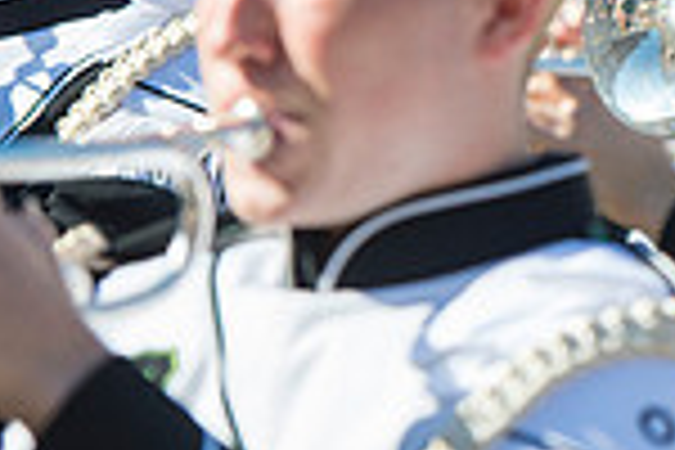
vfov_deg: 2.6
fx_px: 9787
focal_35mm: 522
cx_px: 1292
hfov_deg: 3.9
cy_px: 4
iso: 200
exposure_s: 1/1000
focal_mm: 135
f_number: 4.5
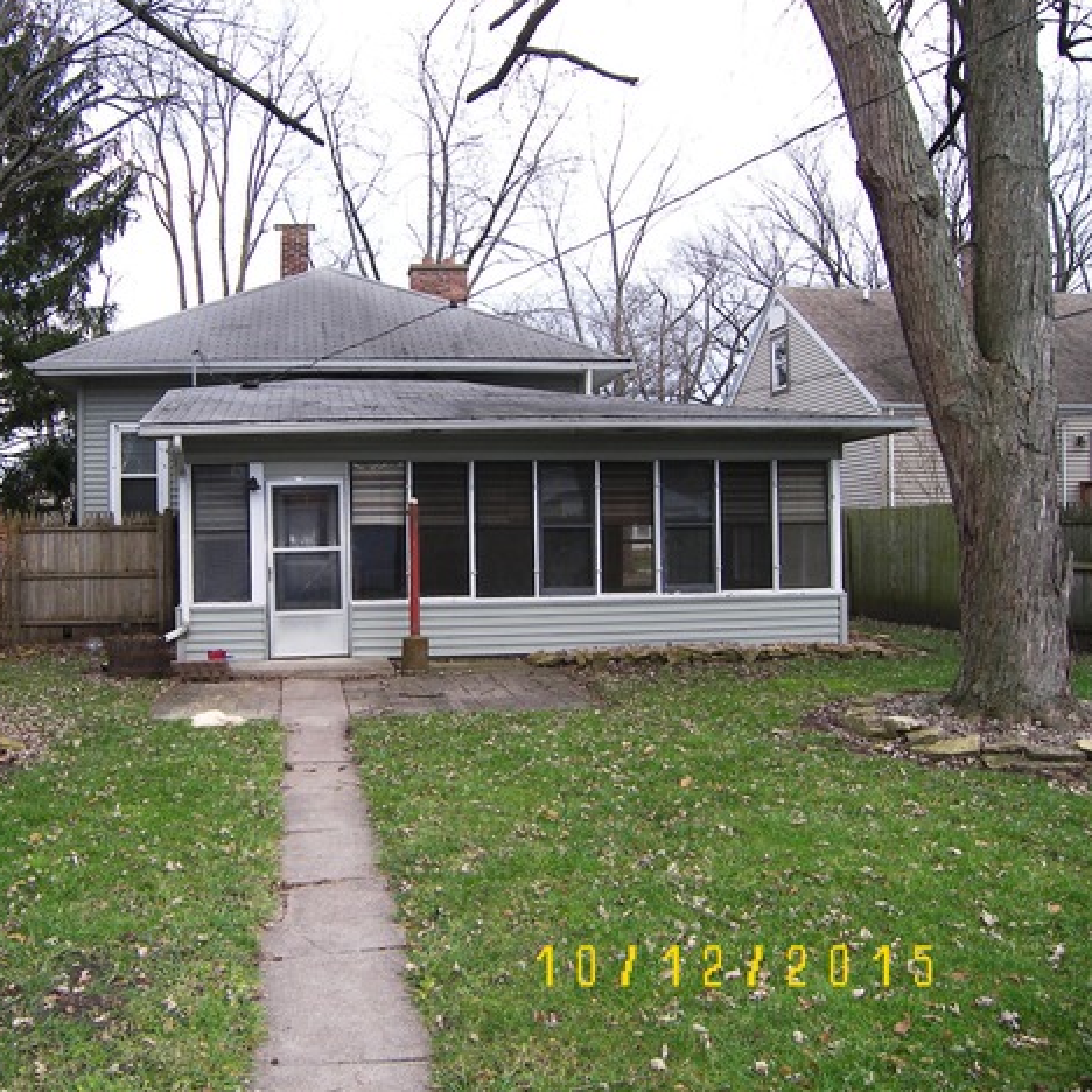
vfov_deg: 55.6
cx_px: 380
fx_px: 1035
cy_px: 553
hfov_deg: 54.7
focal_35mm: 29
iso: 50
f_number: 2.8
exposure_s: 1/60
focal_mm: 5
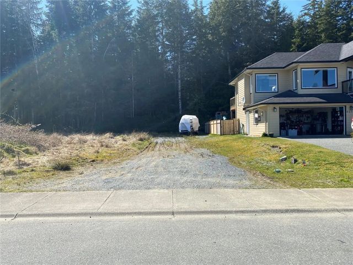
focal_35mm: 26
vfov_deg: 53.1
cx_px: 176
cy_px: 132
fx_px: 265
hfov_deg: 67.3
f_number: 1.8
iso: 32
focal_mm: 4.25
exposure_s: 1/1866
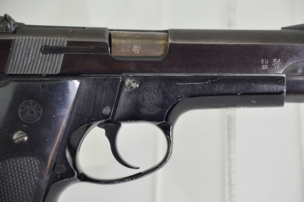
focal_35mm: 202
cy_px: 101
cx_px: 152
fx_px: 1706
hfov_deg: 10.2
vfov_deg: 6.8
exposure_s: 1/250
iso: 720
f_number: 5.6
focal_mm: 135
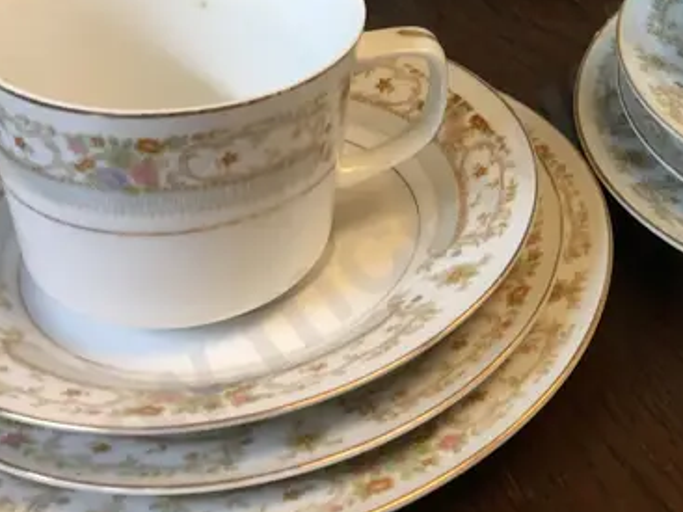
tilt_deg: -28.9
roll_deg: -2.9
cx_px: 730
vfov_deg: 17.7
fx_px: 1598
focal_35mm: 81
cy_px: -11
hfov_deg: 22.9
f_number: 2.2
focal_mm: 4.15
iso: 50
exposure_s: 1/17
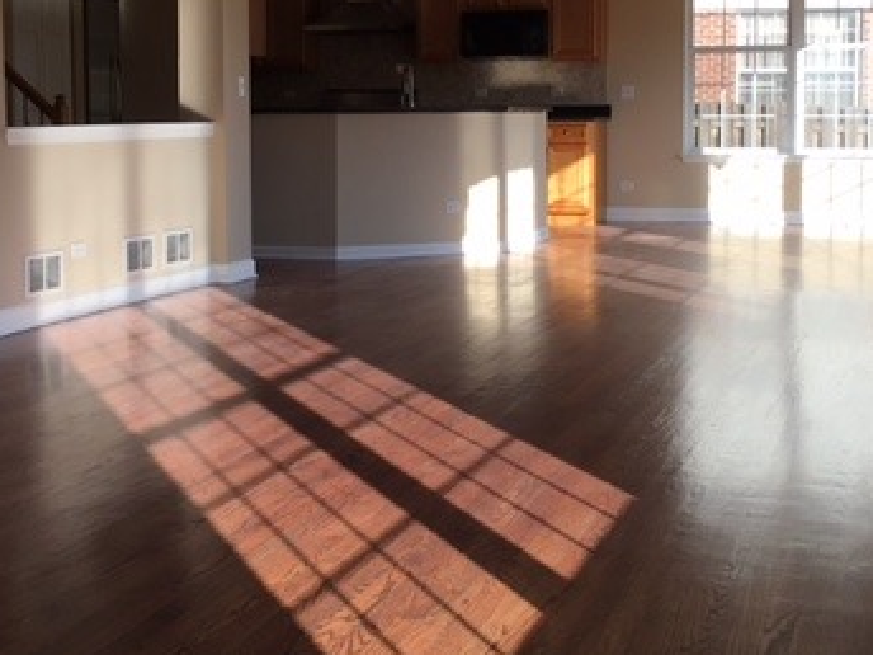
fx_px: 1362
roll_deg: +0.5
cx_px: 398
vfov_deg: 26.8
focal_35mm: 54
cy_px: 195
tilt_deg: -3.0
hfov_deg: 35.5
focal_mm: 4.15
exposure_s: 1/329
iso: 25
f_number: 2.2
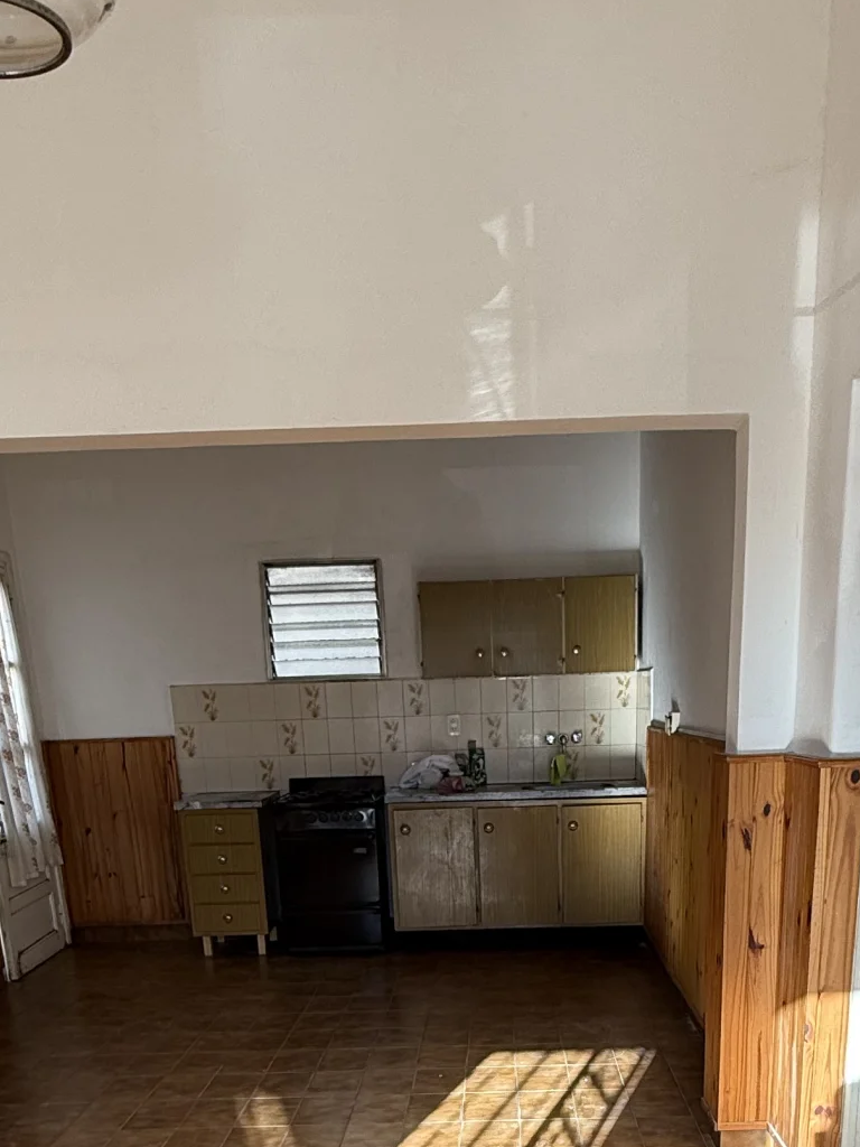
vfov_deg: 46.1
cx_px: 484
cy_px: 1088
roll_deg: +1.5
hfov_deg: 40.6
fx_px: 1159
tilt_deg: -18.2
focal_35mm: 35
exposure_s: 1/197
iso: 64
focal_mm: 2.22
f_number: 2.2
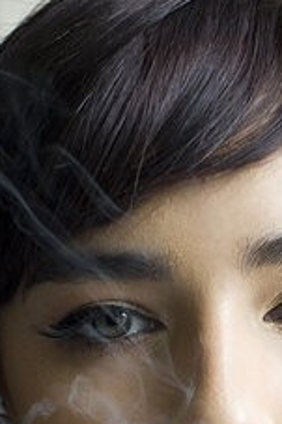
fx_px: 2071
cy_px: 715
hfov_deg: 7.8
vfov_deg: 11.0
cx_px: 235
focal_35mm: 176
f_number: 2.8
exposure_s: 1/400
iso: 500
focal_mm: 50
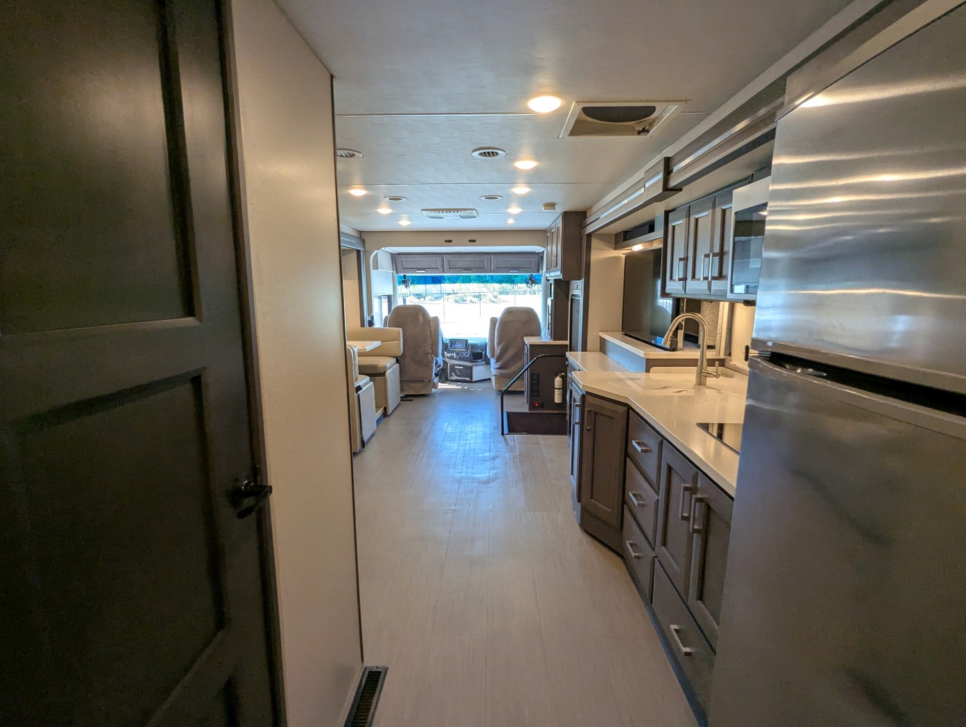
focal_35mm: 16
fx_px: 447
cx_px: 483
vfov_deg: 78.2
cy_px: 364
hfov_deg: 94.4
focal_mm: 2.35
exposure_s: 1/111
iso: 112
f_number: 2.2
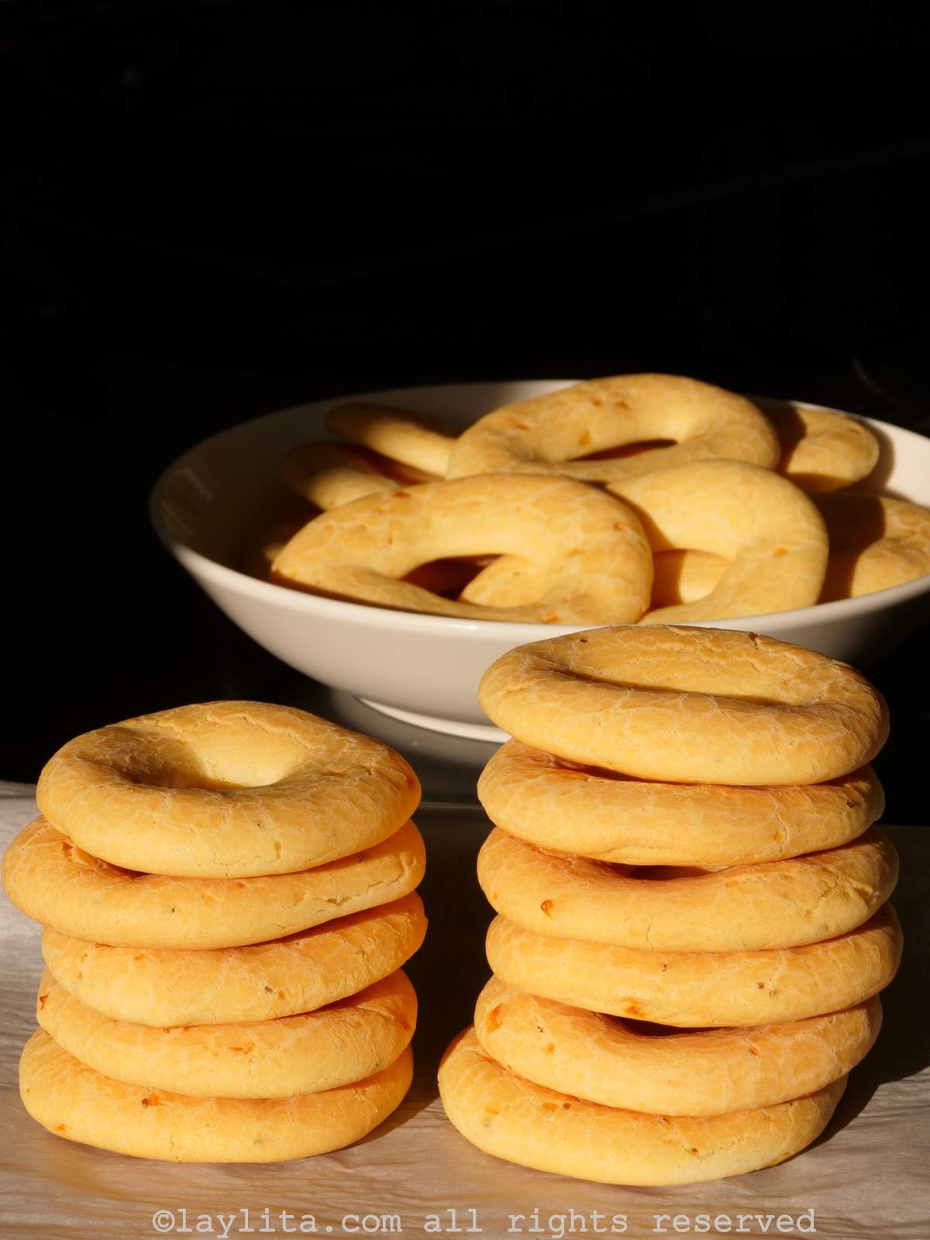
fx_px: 4299
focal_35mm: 120
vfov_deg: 16.4
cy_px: 620
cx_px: 465
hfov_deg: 12.3
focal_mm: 60
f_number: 14
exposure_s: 1/160
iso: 200
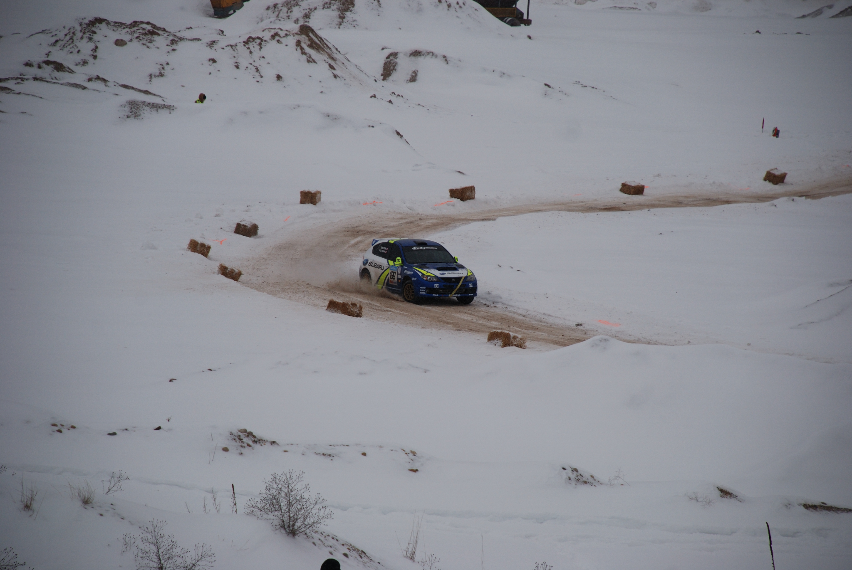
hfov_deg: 10.1
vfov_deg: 6.8
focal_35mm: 202
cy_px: 285
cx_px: 426
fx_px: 4798
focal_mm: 135
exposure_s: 1/800
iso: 200
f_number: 5.6
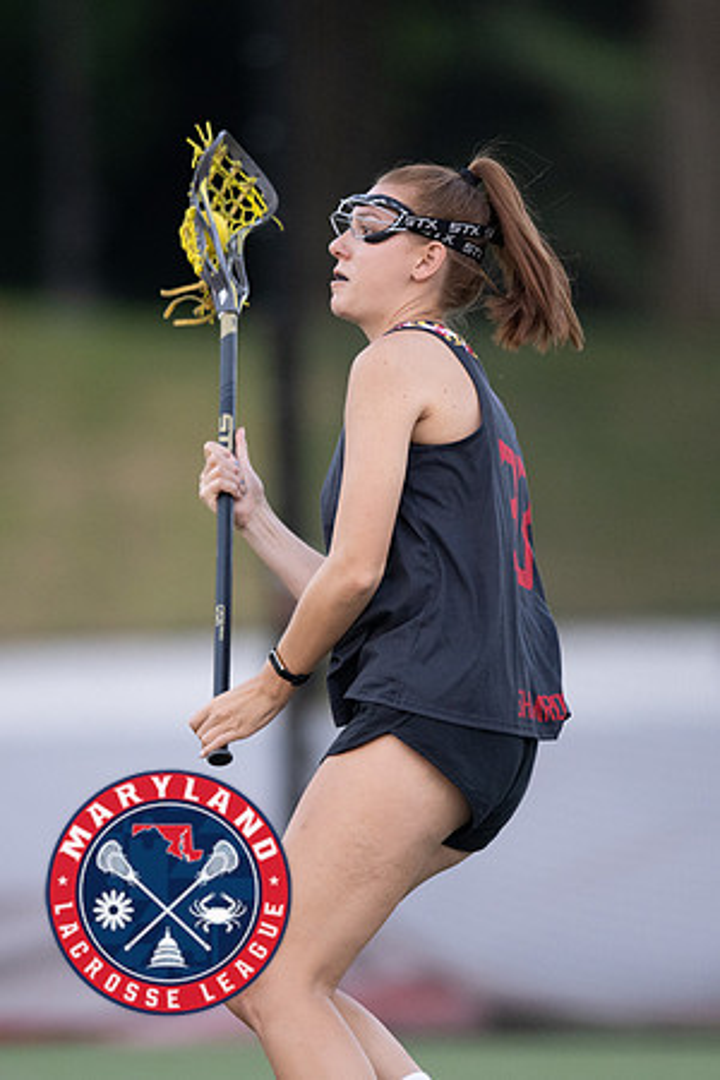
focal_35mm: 662
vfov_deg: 3.1
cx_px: 386
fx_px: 19869
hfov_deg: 2.1
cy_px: 564
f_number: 2.8
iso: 2500
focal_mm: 400
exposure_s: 1/1250
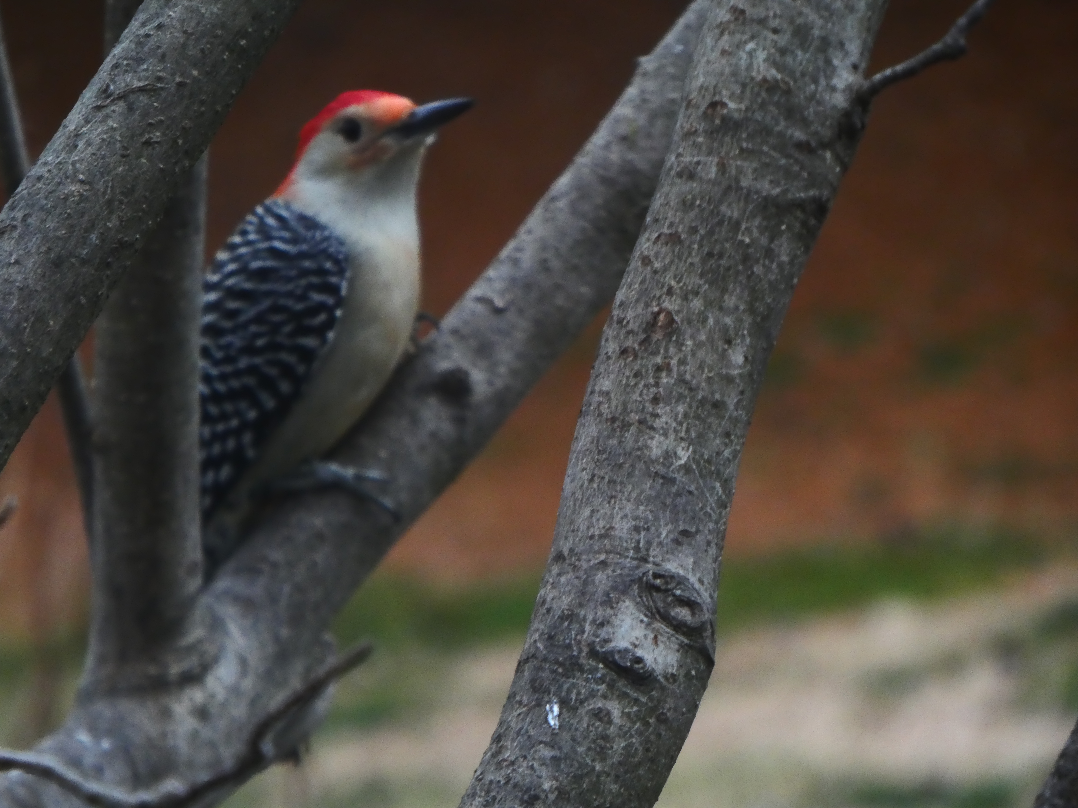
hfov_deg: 4.6
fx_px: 13422
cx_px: 539
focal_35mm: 431
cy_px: 404
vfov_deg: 3.5
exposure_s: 1/100
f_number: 6
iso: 800
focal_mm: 77.3
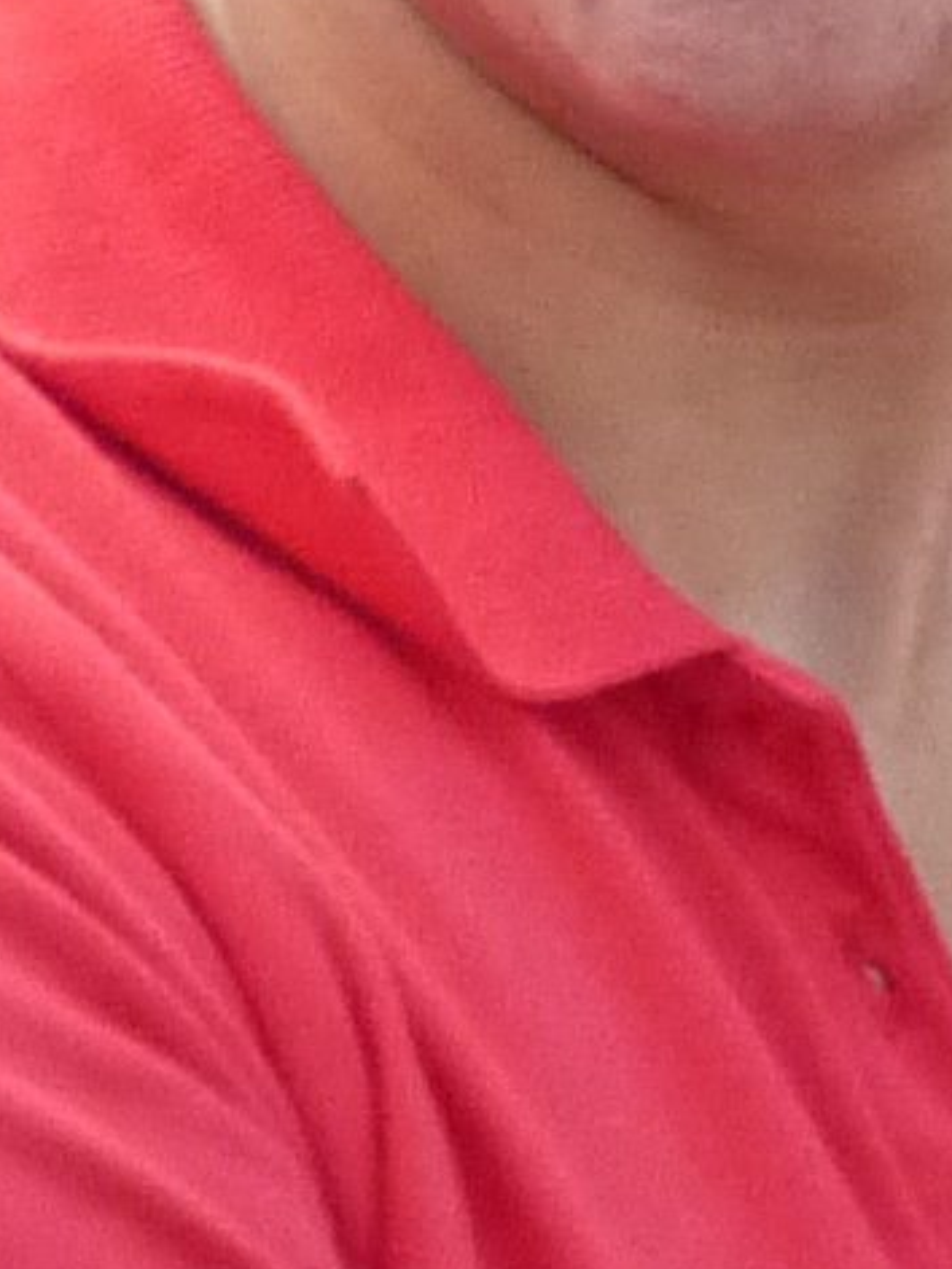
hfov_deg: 6.8
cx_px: 1132
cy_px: -1879
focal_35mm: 217
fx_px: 7957
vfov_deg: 8.3
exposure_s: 1/125
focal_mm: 4.8
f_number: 2.8
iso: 200
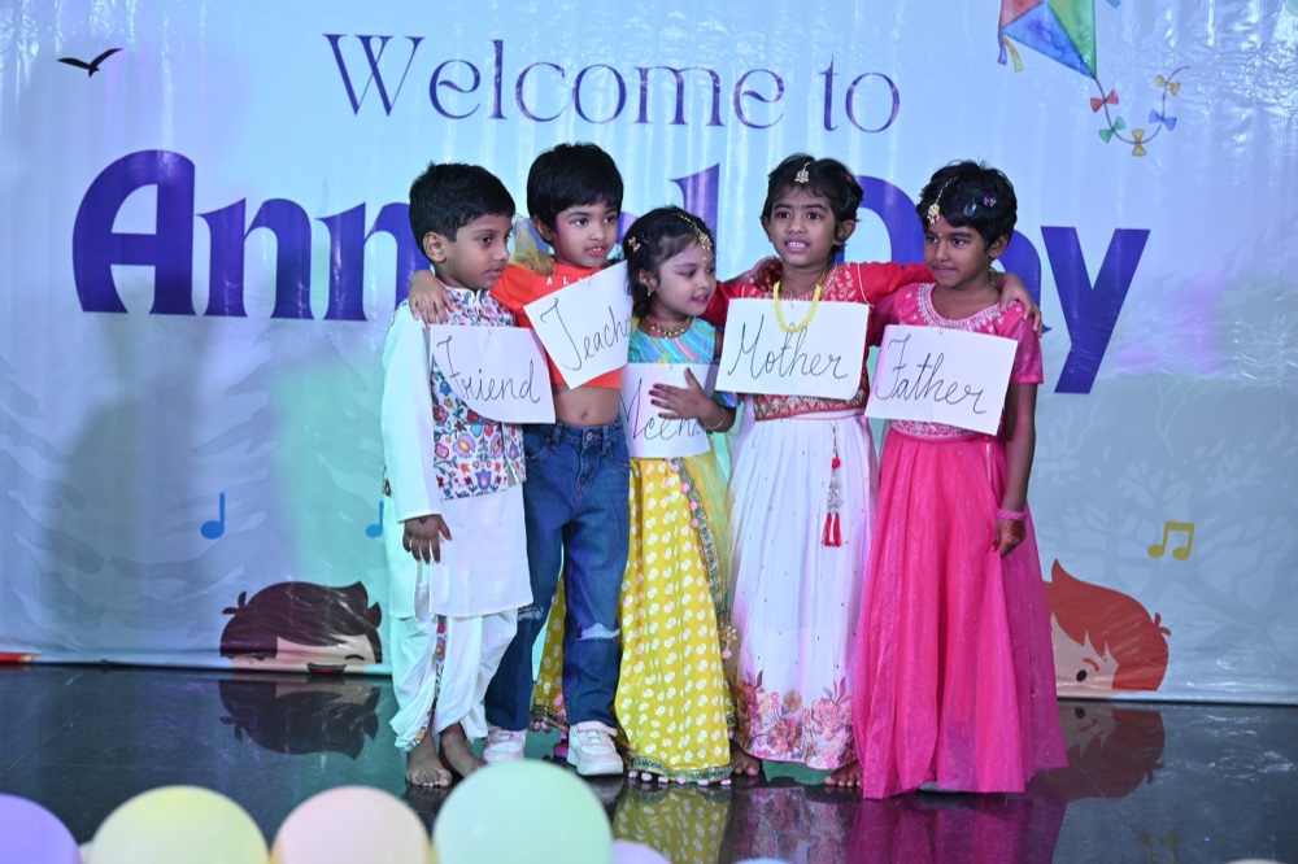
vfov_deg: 19.4
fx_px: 2523
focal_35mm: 70
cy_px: 432
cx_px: 649
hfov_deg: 28.9
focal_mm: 70
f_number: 4
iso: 250
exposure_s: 1/160
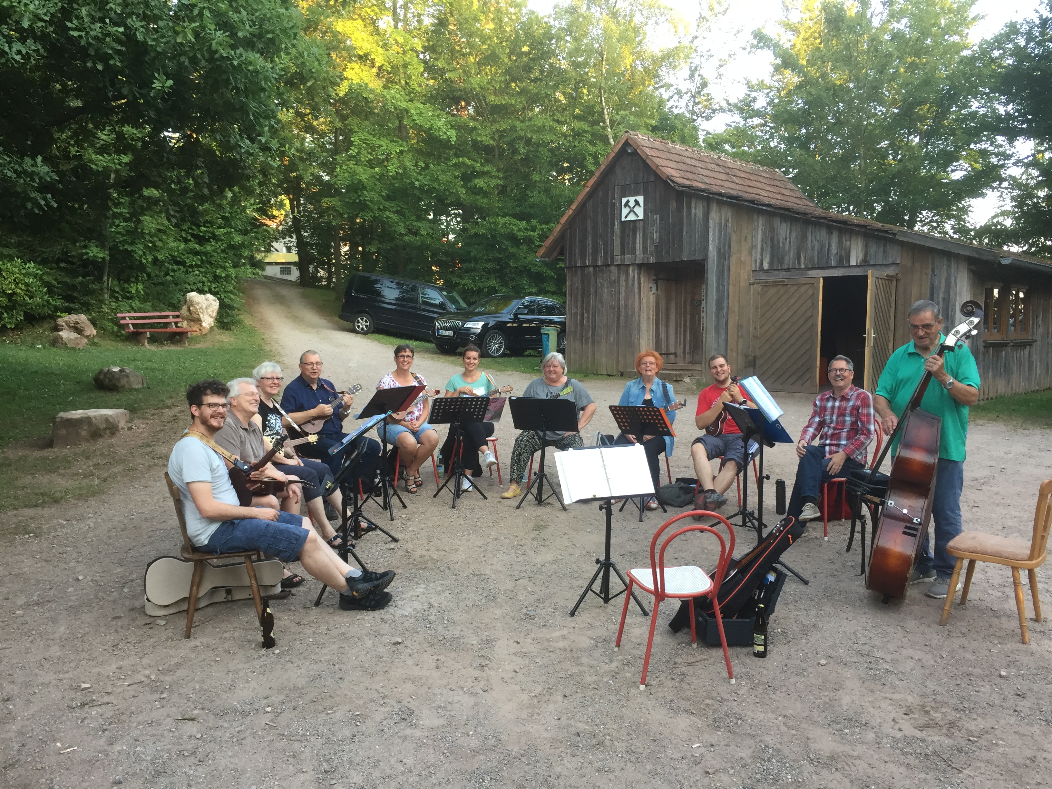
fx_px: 881
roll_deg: -0.3
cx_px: 526
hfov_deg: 61.7
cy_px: 394
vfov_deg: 48.2
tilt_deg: -4.2
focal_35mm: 29
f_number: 2.2
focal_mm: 4.15
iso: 32
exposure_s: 1/33
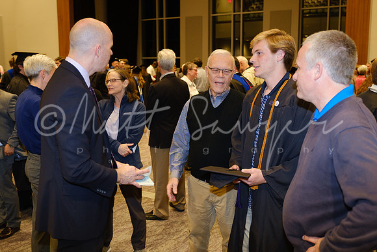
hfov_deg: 53.1
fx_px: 377
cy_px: 126
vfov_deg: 36.9
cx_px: 188
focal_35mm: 36
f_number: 2.8
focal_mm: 24.2
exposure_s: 1/60
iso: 1600
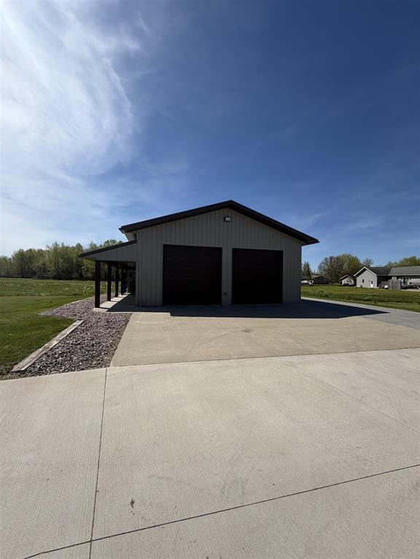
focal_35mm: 14
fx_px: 226
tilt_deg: +0.1
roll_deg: -0.9
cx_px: 210
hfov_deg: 85.7
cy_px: 280
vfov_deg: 102.1
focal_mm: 2.22
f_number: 2.2
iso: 20
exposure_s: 1/1572
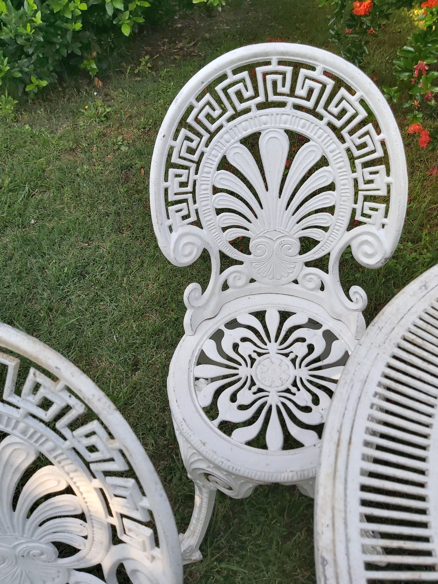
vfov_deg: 67.3
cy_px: 292
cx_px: 219
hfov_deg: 53.1
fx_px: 439
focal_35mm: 26
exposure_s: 1/696
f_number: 1.7
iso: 64
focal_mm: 3.92
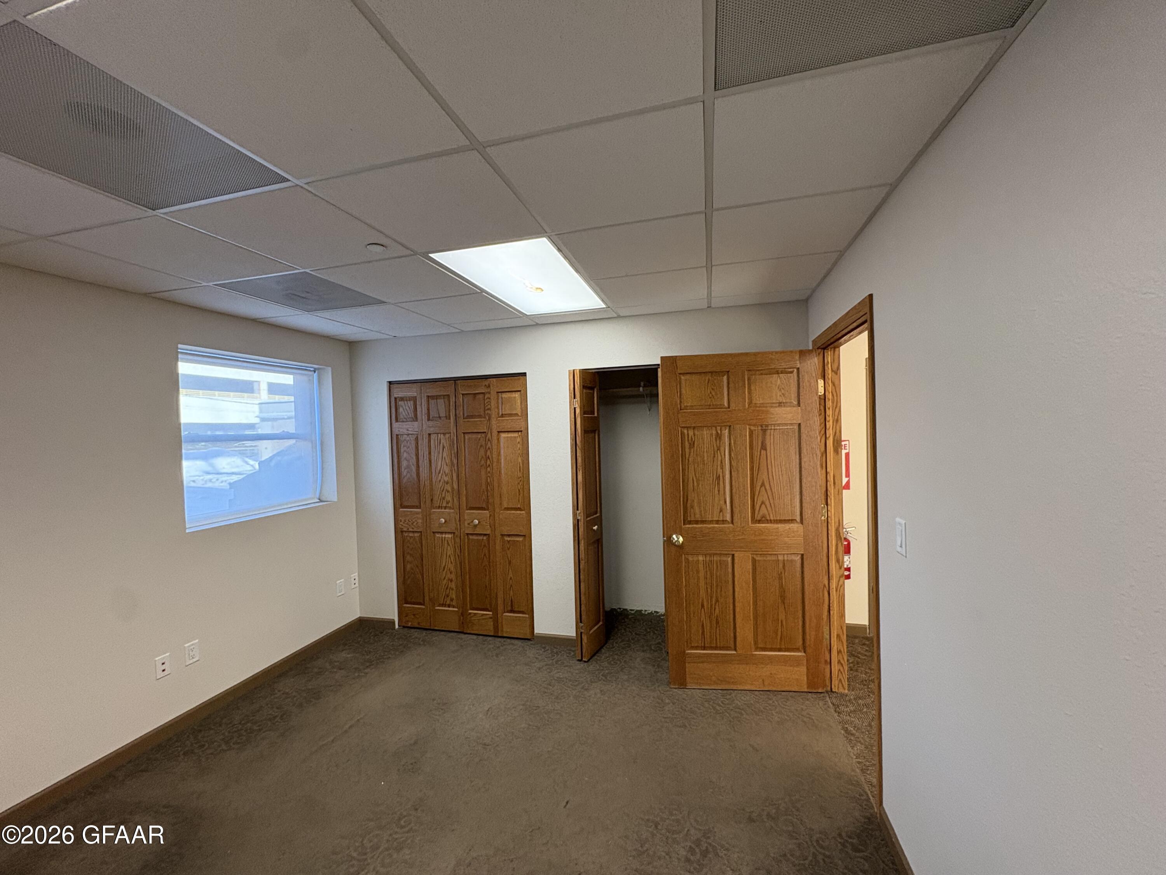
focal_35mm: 14
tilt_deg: +0.4
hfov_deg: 102.1
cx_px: 583
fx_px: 472
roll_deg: +1.9
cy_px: 438
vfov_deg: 85.7
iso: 320
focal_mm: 2.22
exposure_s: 1/60
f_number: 2.2
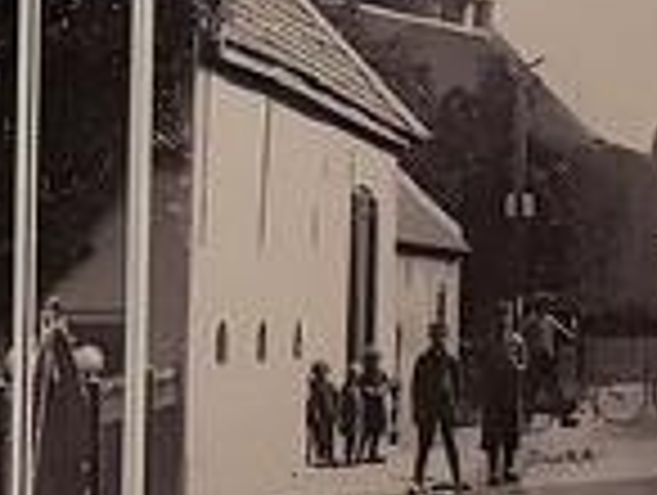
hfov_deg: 8.9
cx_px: -1472
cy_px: -351
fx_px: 3194
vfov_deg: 8.6
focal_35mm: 168
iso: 640
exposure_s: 1/50
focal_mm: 6.76
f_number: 1.78
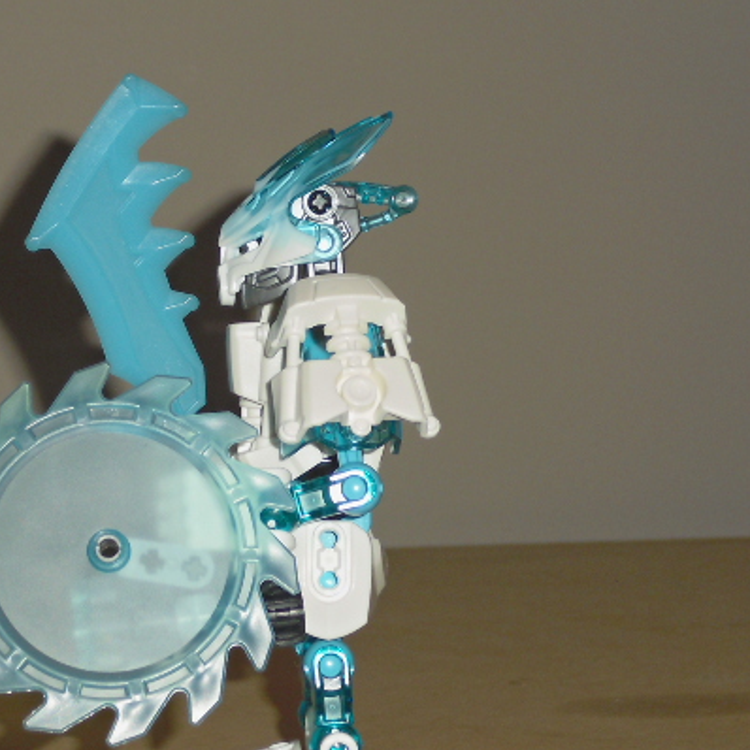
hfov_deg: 13.9
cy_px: 401
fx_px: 3064
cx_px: 185
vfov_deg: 14.0
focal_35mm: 125
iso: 200
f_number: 5.1
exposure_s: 1/60
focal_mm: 15.7
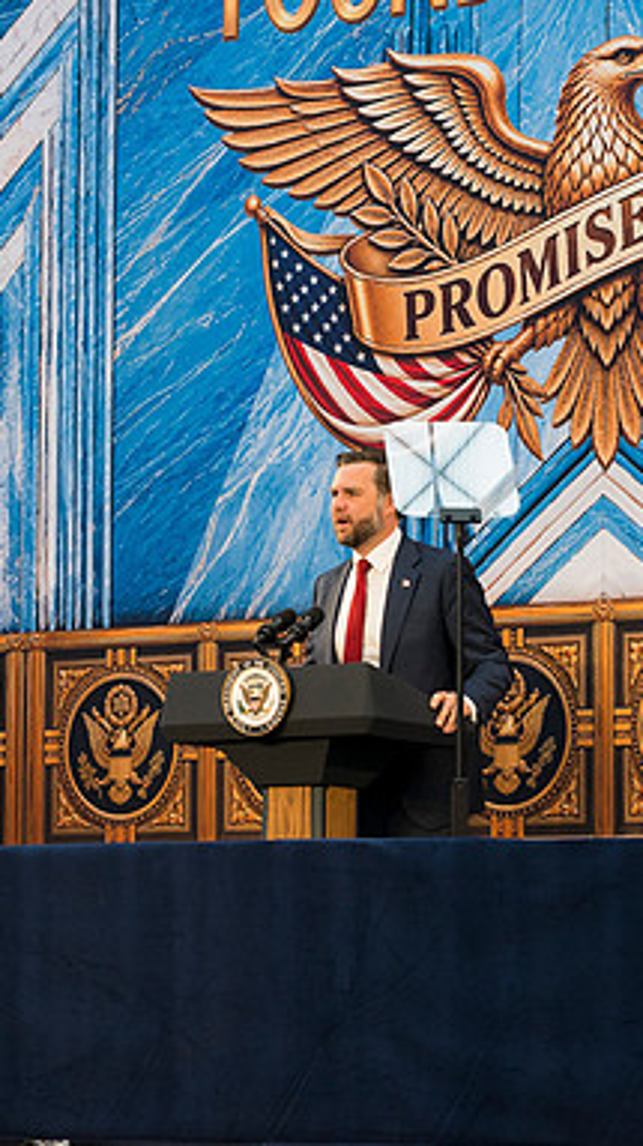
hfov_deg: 9.3
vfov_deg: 16.5
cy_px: 572
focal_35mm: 130
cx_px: 341
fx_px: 3946
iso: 450
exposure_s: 1/160
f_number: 4
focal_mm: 55
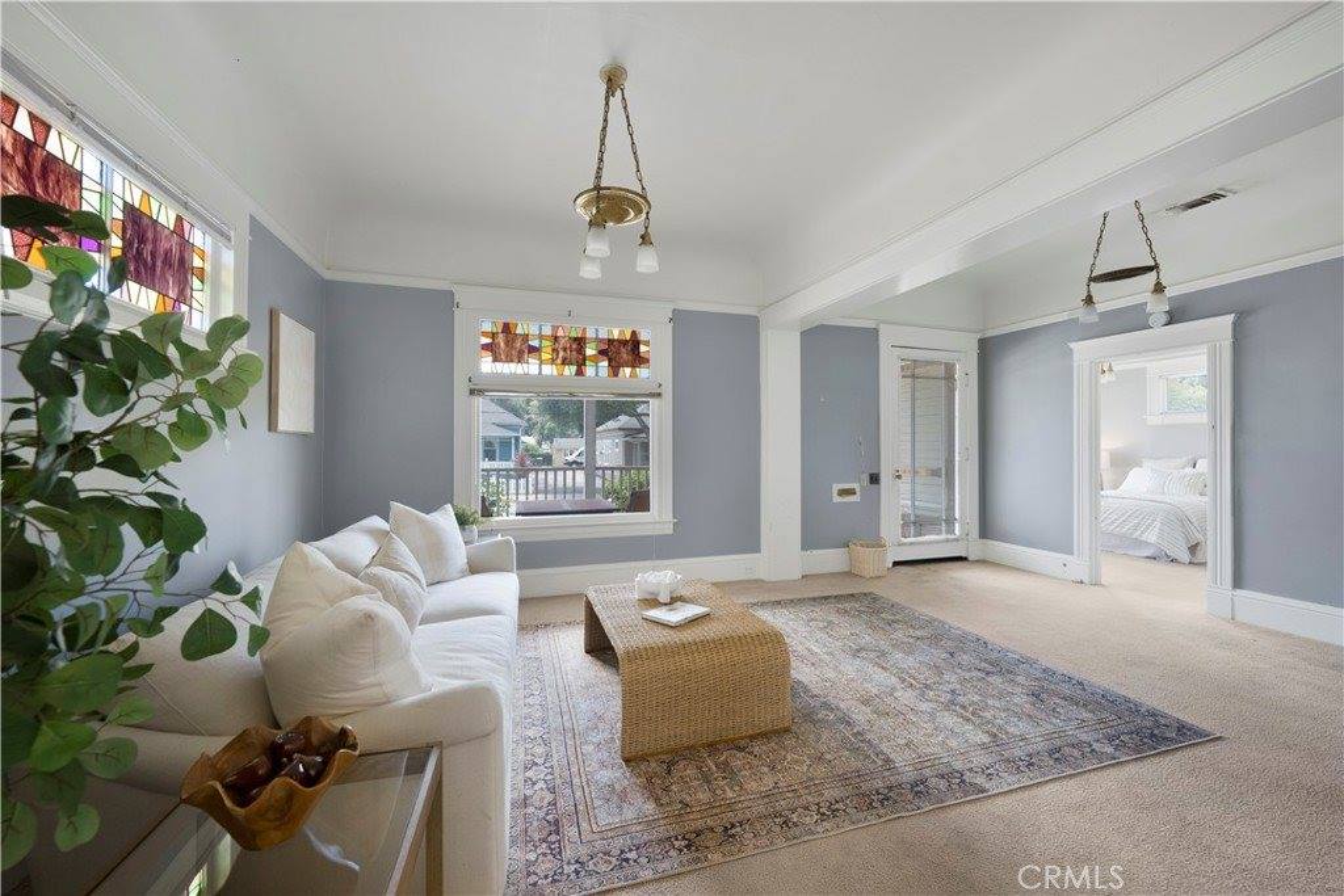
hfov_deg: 104.2
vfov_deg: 81.2
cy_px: 448
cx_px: 672
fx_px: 523
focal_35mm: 14
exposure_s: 1/8
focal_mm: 14
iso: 640
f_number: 7.1
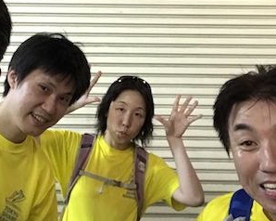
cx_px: 82
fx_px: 514
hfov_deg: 29.7
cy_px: 52
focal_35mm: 63
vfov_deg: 23.9
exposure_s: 1/17
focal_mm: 2.87
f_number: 2.2
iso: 400
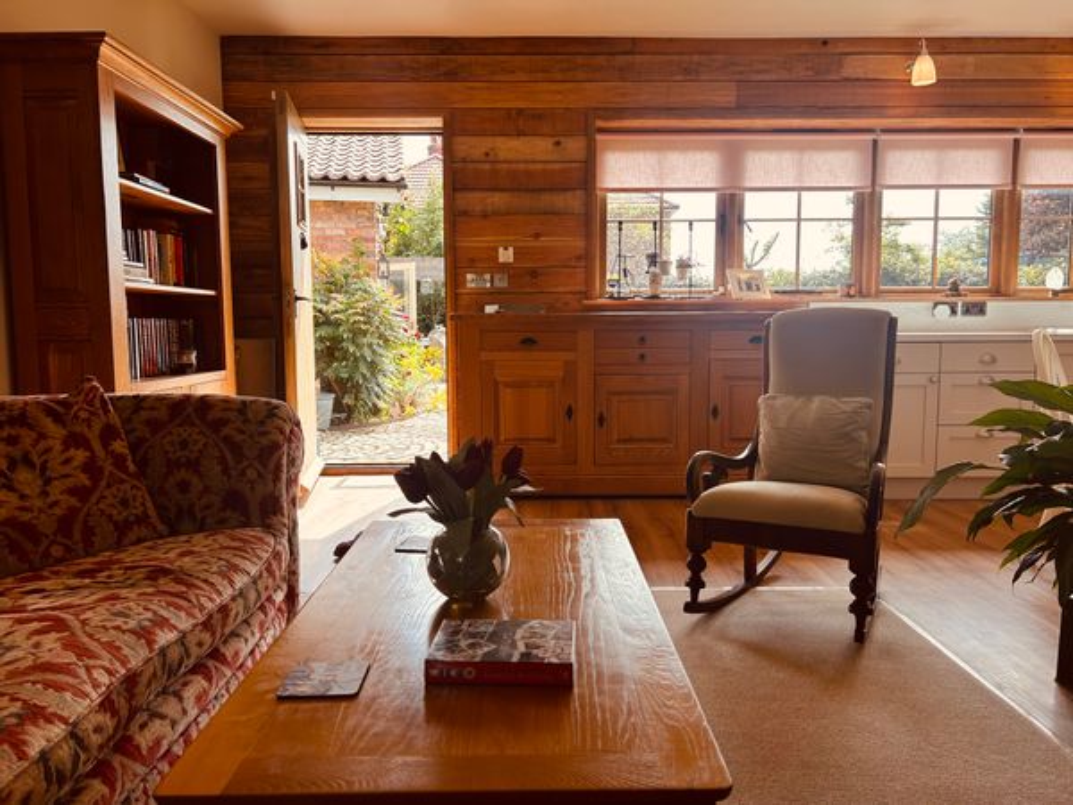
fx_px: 806
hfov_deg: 67.3
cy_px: 402
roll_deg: +0.7
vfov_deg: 53.1
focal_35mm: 26
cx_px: 536
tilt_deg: -4.8
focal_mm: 5.7
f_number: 1.5
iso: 50
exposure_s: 1/306
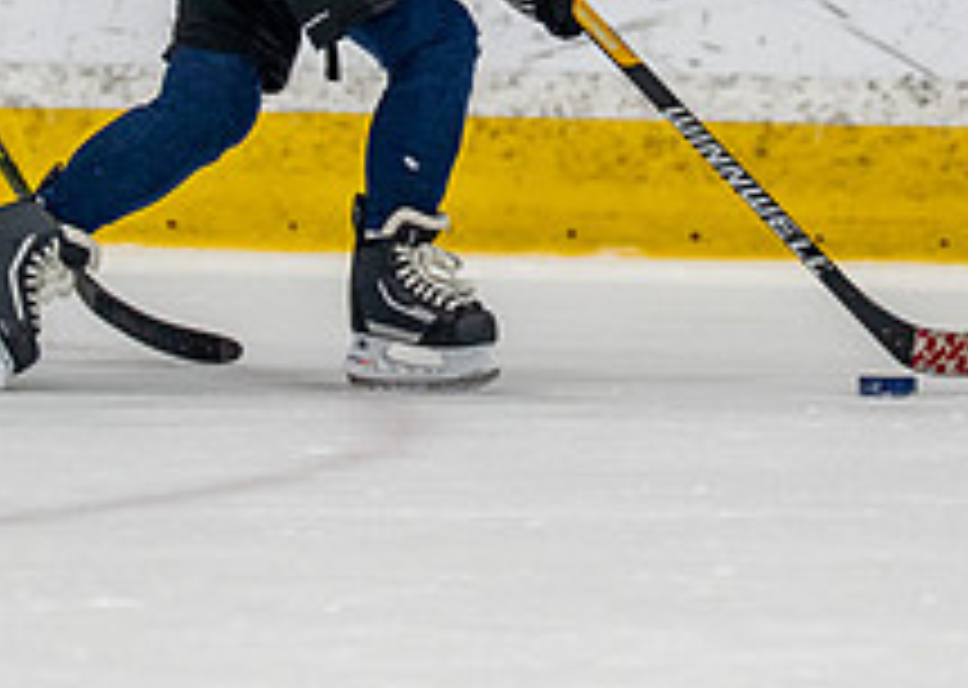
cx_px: 513
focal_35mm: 699
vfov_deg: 2.1
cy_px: -202
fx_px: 19193
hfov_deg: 2.9
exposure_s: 1/1250
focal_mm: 197
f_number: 2.8
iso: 1000
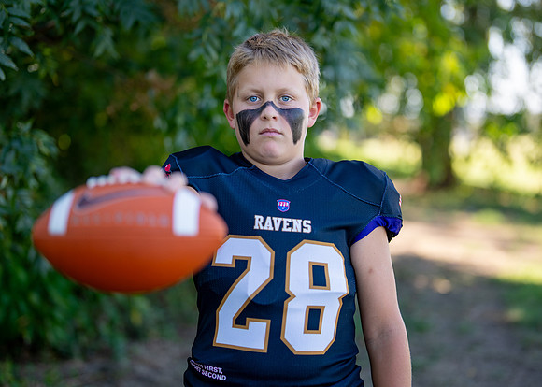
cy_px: 170
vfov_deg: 23.3
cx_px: 284
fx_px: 937
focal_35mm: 61
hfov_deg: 32.3
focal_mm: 50
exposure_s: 1/1250
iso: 100
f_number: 1.2
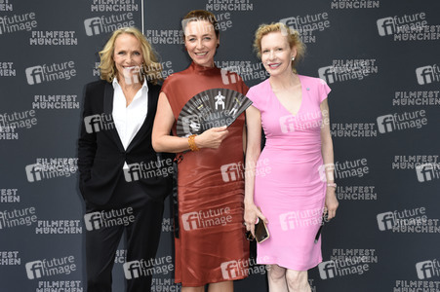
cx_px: 220
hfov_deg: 37.9
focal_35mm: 52
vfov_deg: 25.7
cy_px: 146
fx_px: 641
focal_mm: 35
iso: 500
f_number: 6.3
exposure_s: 1/100
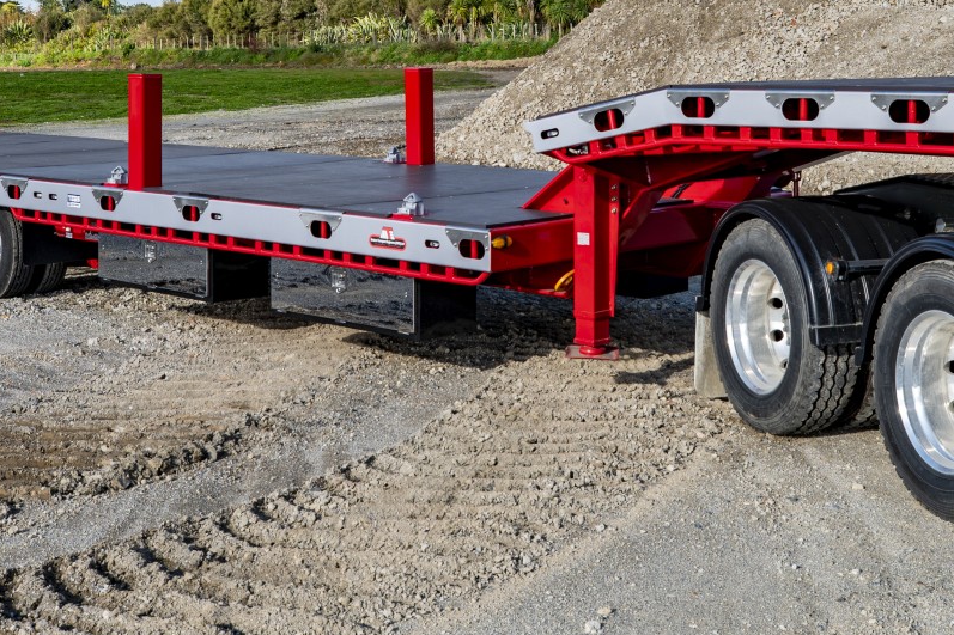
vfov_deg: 23.2
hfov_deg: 35.0
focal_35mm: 57
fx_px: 1510
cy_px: 84
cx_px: 546
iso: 100
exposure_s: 1/400
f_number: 7.1
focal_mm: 28
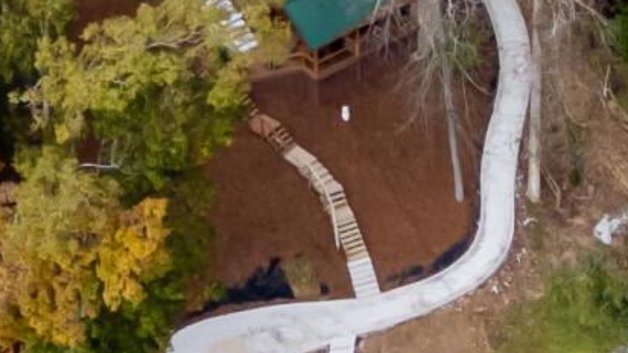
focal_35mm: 190
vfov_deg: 5.8
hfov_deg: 11.2
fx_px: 3163
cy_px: -811
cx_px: 655
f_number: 1.7
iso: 140
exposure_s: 1/1250
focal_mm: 6.72
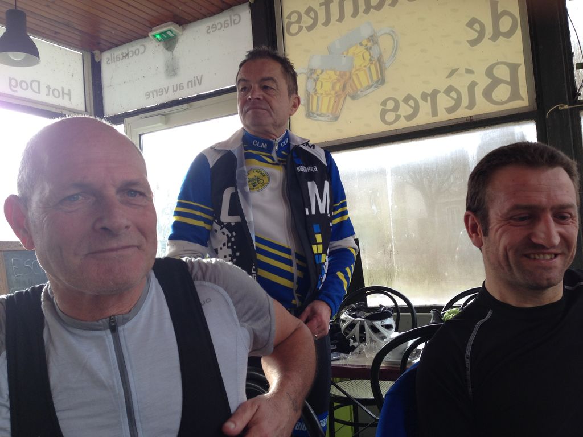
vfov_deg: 42.9
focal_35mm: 33
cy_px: 218
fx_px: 556
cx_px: 292
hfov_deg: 55.4
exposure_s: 1/124
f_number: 2.4
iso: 50
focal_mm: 4.12
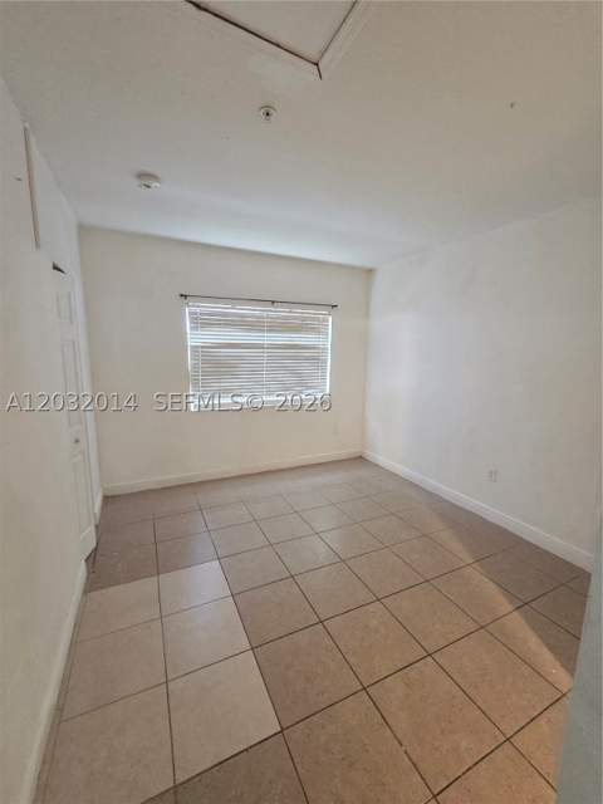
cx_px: 302
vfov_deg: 106.2
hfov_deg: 89.9
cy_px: 402
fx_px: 302
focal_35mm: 13
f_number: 2.2
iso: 1250
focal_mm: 2.2
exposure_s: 1/60
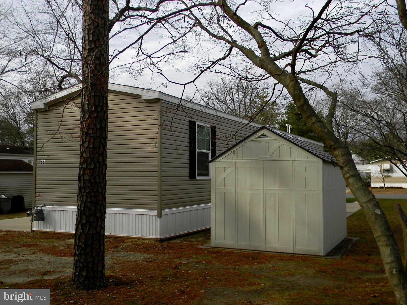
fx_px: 423
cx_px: 204
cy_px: 152
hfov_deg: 51.4
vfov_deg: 39.7
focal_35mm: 36
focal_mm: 6.4
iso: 80
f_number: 3.7
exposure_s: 1/770
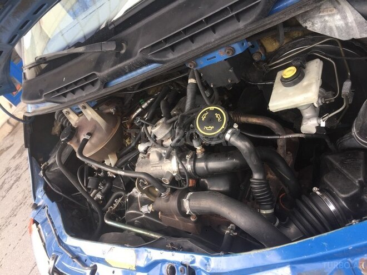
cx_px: 184
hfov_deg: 61.7
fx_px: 307
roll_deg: +40.4
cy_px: 138
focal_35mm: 29
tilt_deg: -29.5
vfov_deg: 48.2
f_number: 2.2
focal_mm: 4.15
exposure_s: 1/188
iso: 32
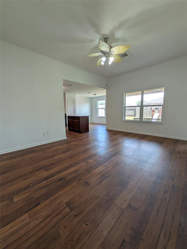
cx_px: 94
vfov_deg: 102.1
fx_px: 101
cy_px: 124
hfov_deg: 85.7
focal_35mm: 14
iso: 46
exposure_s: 1/126
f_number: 2.2
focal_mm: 1.85
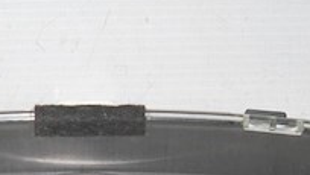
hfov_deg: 15.3
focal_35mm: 140
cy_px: 309
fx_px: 1151
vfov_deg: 8.4
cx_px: 82
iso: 80
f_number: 5.5
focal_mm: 6.72
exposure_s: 1/30
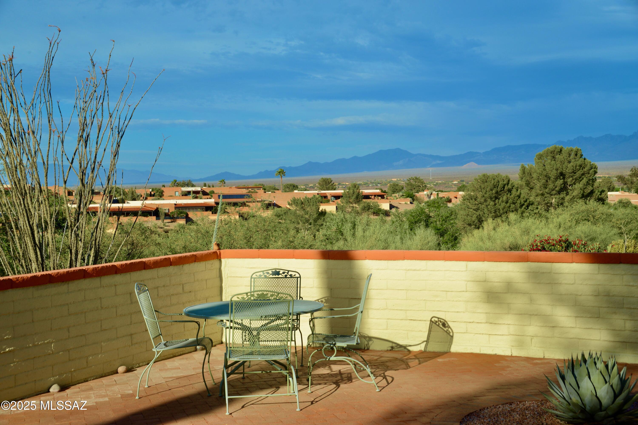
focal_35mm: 55
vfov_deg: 24.6
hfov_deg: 36.2
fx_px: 975
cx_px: 319
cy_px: 212
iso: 250
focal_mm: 55
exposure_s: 1/250
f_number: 16
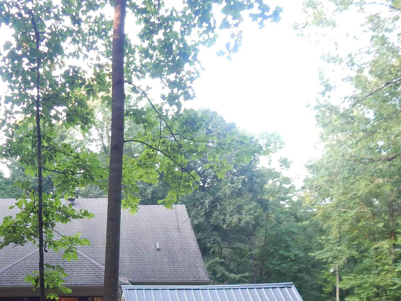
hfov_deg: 44.4
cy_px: 272
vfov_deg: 33.3
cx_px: 105
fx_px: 475
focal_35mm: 41
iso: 250
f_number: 3
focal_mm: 4
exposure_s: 1/30
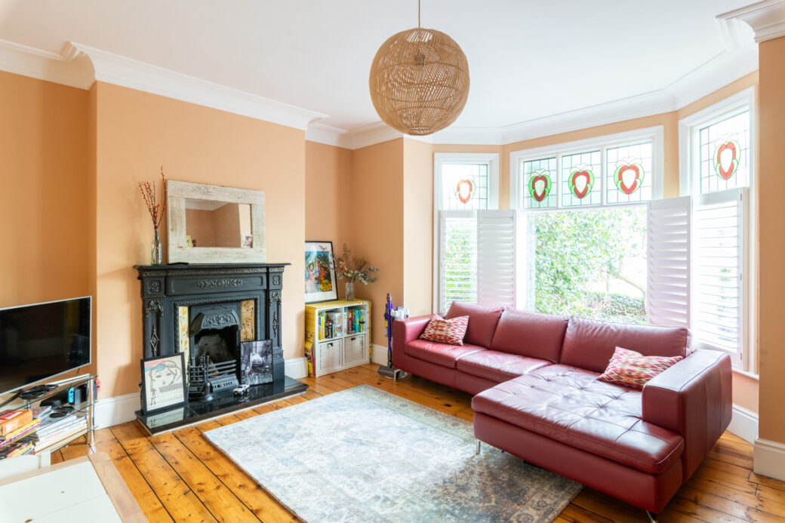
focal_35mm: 19
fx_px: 414
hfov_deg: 86.9
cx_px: 392
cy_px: 262
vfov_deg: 64.5
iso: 250
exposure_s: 1
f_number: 8
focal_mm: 19
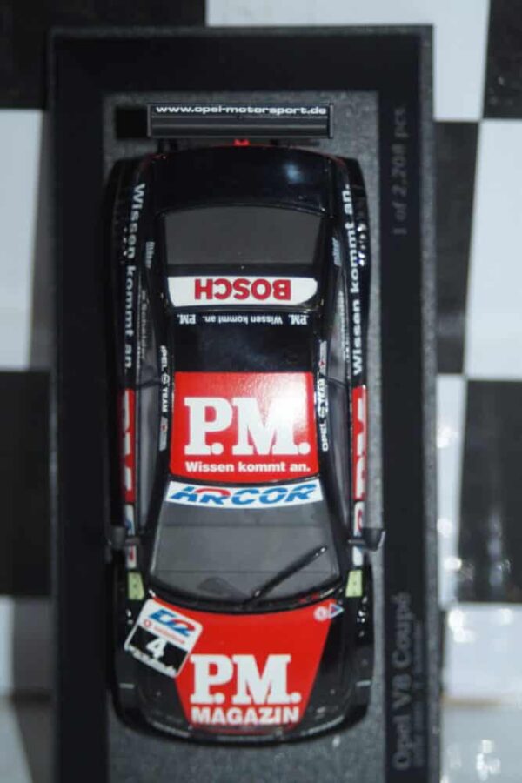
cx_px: 261
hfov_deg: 13.0
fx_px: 2284
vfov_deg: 19.5
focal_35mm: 105
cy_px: 392
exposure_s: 1/60
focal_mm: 70
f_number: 5.6
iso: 200
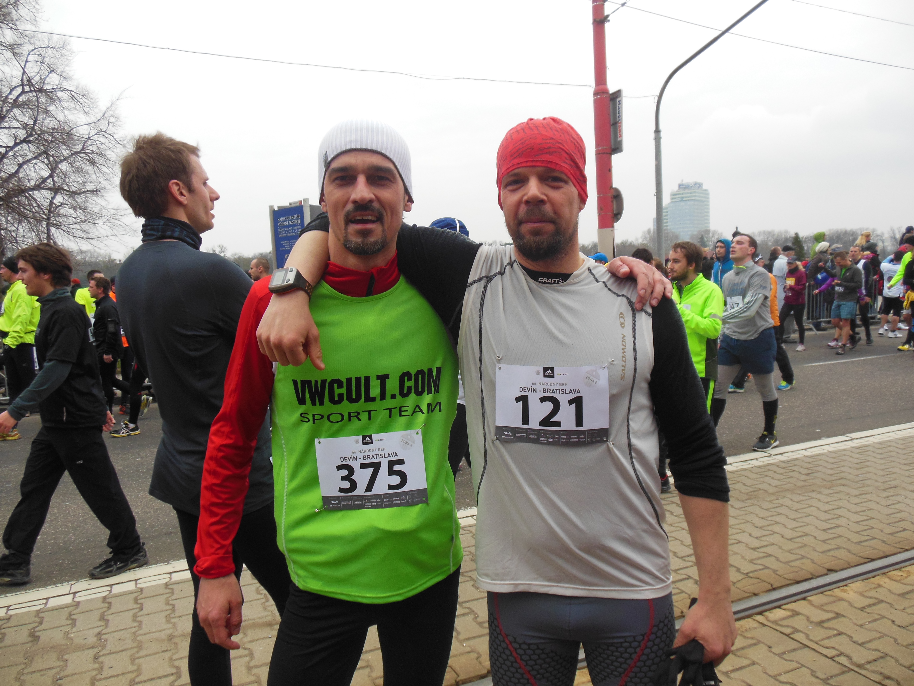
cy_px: 343
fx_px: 660
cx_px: 457
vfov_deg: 54.9
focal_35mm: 25
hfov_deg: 69.4
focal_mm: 4.5
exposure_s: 1/400
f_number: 3.2
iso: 125
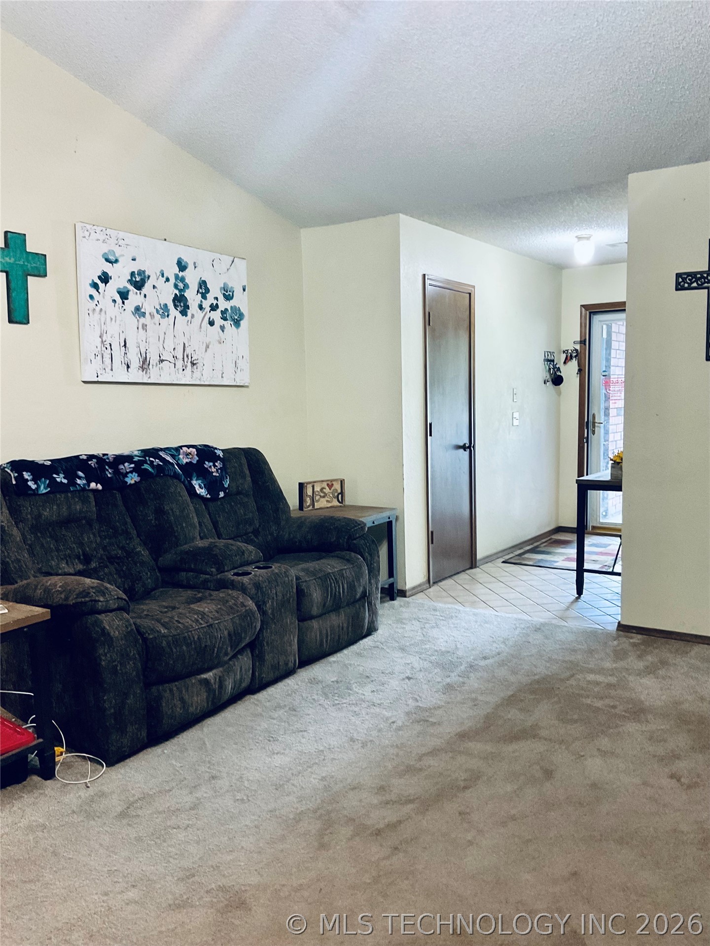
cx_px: 355
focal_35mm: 29
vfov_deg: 61.7
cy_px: 473
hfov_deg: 48.2
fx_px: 793
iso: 200
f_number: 1.8
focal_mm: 3
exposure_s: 1/40
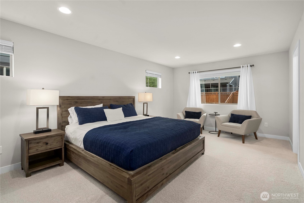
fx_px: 135
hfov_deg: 96.7
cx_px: 152
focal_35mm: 16
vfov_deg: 73.8
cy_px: 102
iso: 640
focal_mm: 16
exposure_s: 1/30
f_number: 7.1
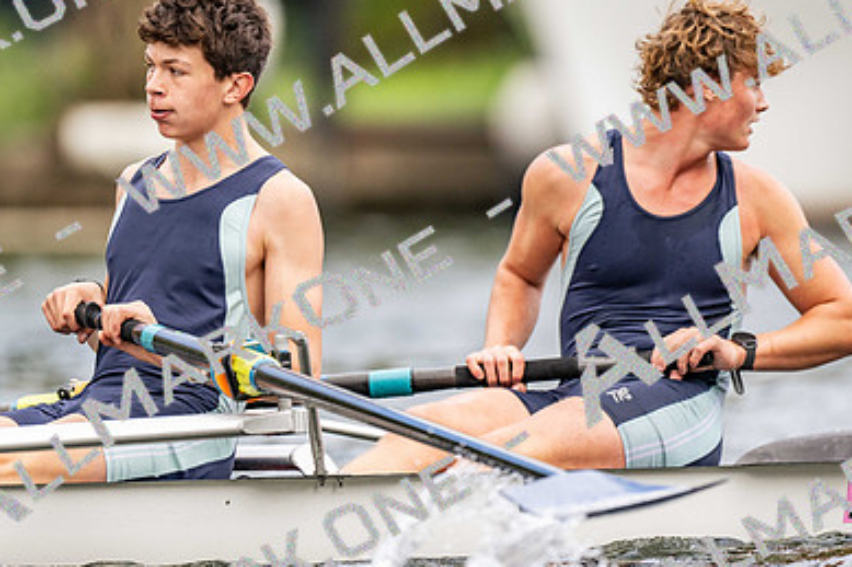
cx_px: 388
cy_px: 220
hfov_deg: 2.3
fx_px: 21195
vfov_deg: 1.5
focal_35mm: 896
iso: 640
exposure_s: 1/2500
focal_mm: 600
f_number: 4
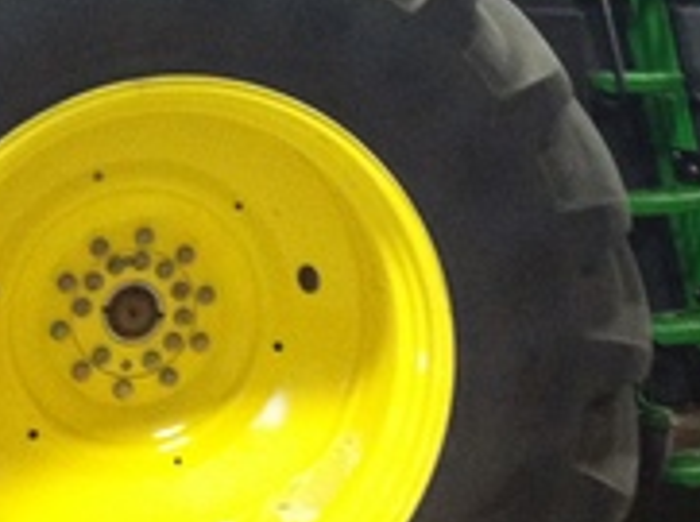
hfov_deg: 18.8
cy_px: -170
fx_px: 2119
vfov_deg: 13.5
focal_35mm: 105
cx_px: 329
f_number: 2.8
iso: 400
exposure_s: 1/15
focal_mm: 3.85
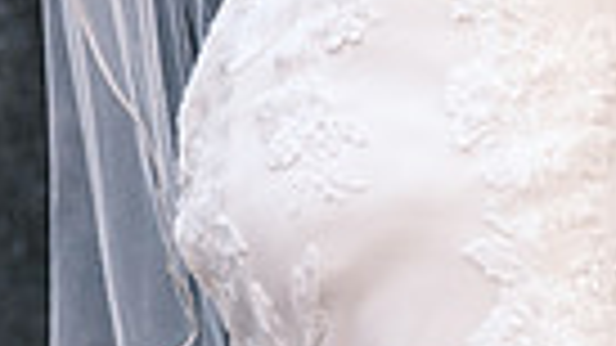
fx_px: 16543
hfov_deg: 2.1
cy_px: 48
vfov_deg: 1.2
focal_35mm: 1013
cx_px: 1138
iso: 800
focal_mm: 129.2
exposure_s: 1/200
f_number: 3.6
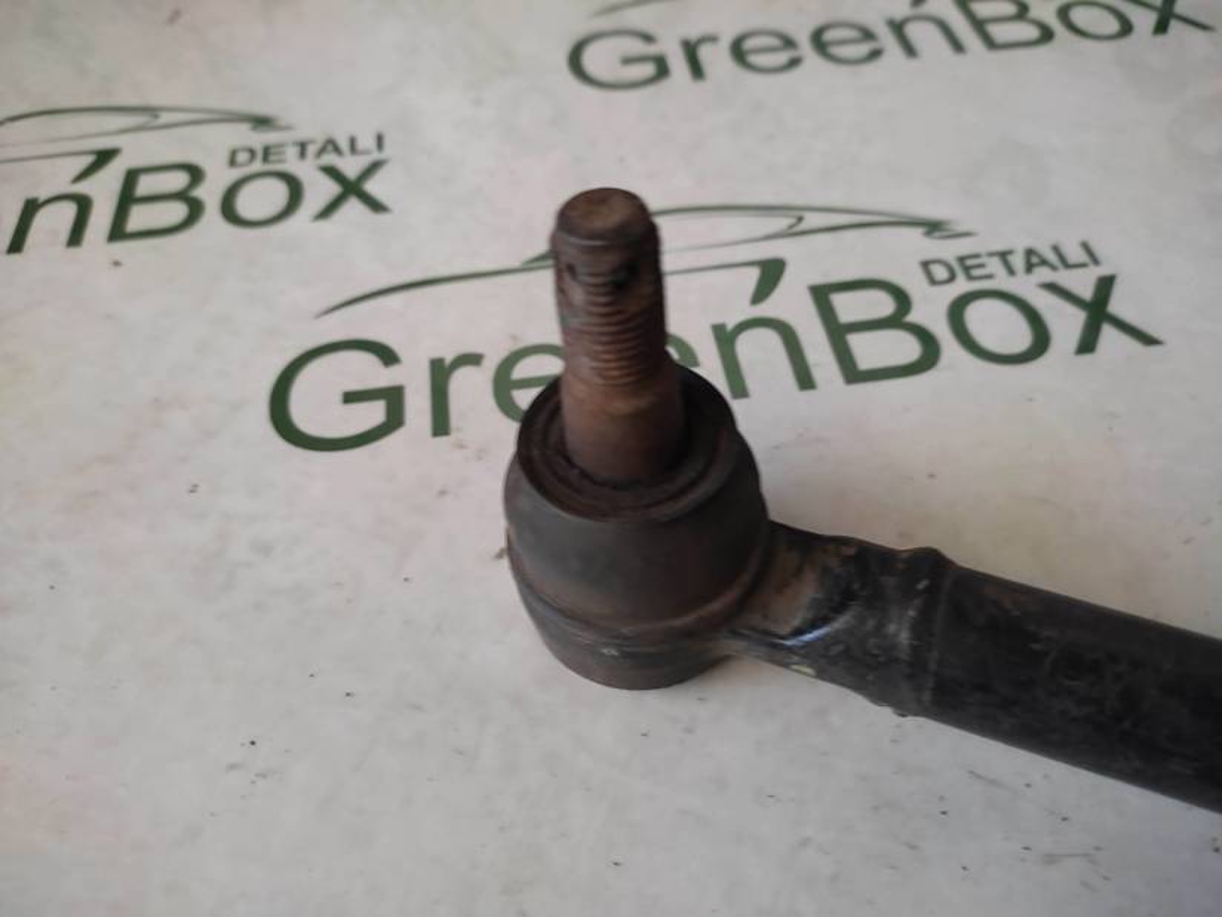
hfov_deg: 67.3
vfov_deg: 53.1
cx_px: 611
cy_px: 458
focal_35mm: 26
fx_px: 918
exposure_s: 1/33
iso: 271
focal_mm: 4.74
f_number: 1.79
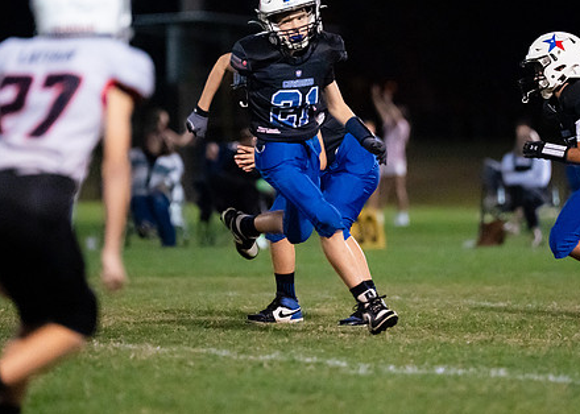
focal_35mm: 376
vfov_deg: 3.8
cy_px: 145
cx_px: 324
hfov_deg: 5.4
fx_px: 6192
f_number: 2.8
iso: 8000
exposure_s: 1/1000
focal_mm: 200
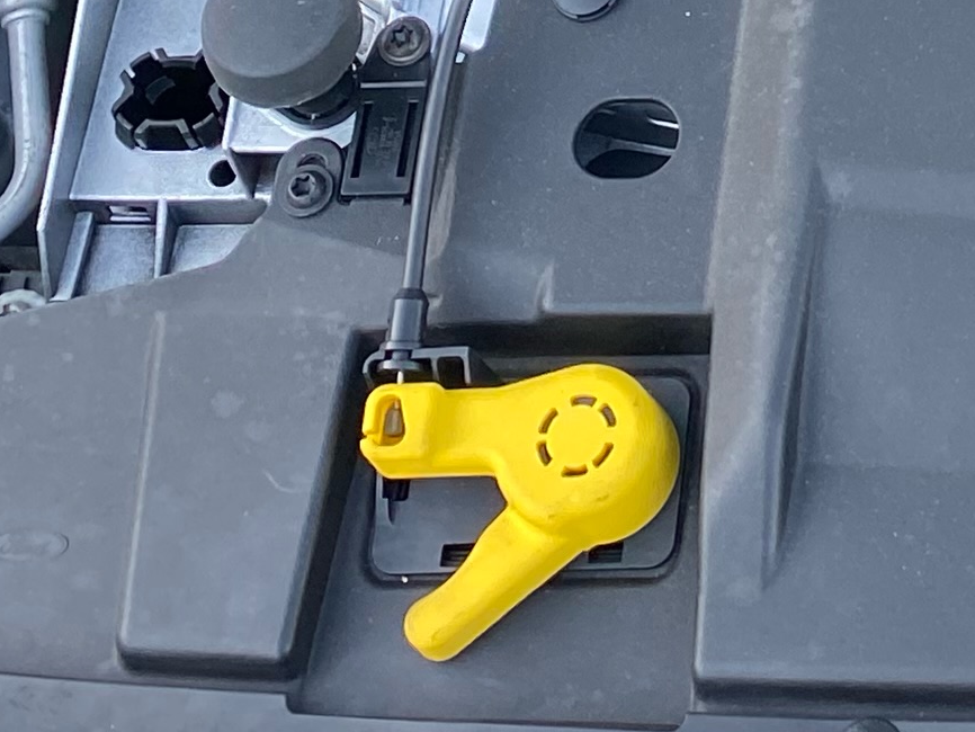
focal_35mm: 121
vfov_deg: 11.0
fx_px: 3409
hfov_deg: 15.0
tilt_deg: -51.5
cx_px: 1518
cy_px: -791
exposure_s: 1/121
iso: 125
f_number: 1.8
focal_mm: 4.25
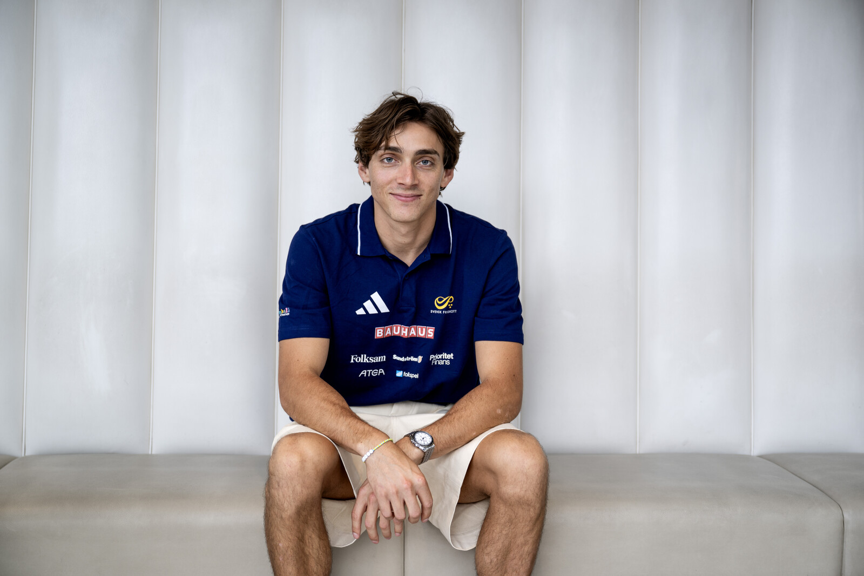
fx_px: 1008
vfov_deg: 31.9
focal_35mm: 42
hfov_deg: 46.4
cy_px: 288
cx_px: 432
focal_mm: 42
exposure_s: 1/60
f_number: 2.8
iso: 160
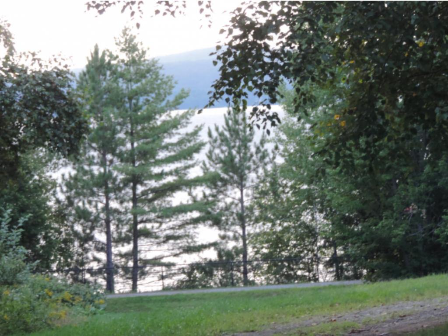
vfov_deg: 8.0
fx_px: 2395
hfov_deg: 10.7
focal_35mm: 185
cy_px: 168
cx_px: 224
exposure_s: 1/80
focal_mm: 33
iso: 450
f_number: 4.6
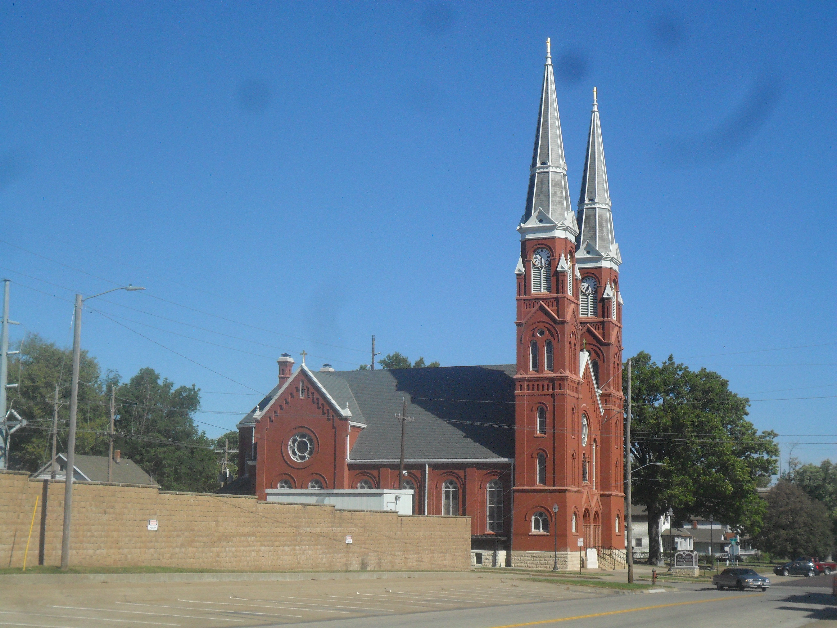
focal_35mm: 52
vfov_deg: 28.0
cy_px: 314
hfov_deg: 36.8
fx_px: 1257
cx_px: 418
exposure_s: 1/750
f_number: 5
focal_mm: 9.3
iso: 100
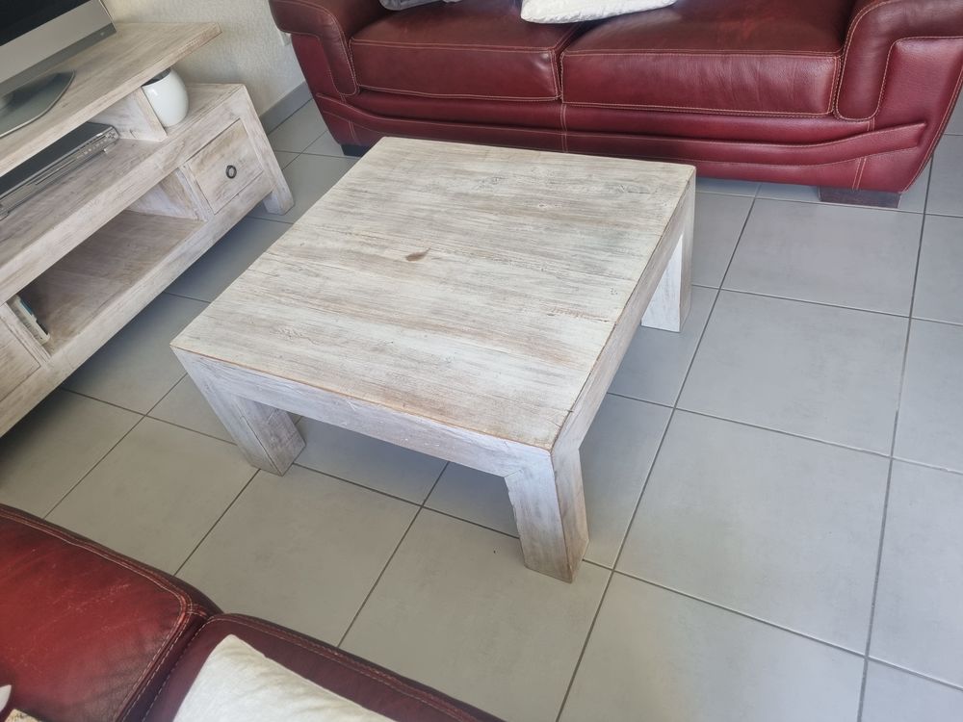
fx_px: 723
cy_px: 361
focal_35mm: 26
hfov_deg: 67.3
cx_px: 482
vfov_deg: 53.1
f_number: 1.8
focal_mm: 5.4
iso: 200
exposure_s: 1/120
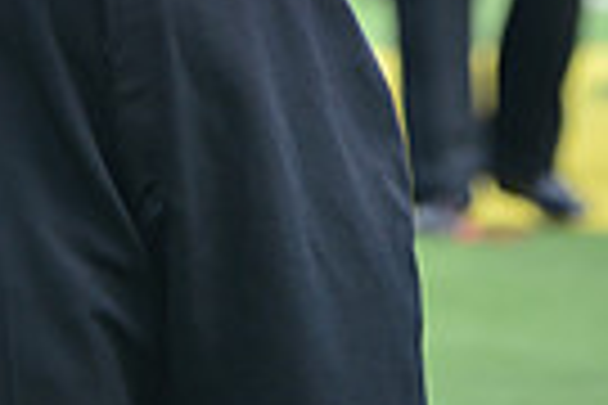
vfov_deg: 1.7
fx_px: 13476
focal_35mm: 798
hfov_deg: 2.6
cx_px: 115
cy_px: -536
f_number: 5.6
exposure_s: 1/250
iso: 125
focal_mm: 240
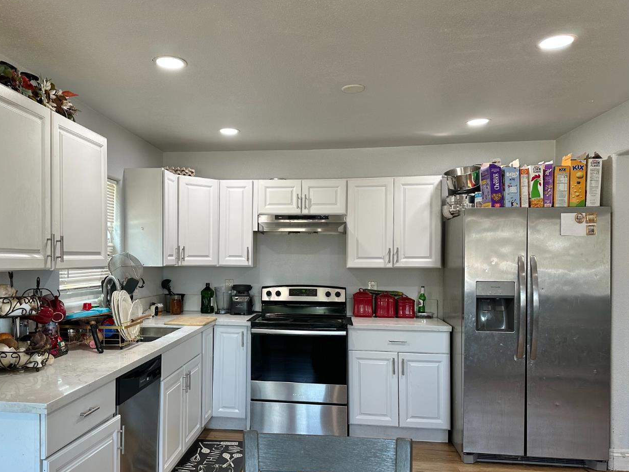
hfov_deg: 61.1
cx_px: 253
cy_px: 264
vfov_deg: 48.1
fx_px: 527
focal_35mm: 29
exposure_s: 1/120
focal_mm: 6.86
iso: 160
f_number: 1.78
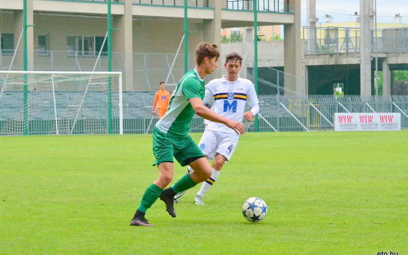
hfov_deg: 14.8
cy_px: 131
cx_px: 204
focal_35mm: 141
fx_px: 1568
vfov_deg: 9.3
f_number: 9
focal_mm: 92
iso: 1000
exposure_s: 1/1250
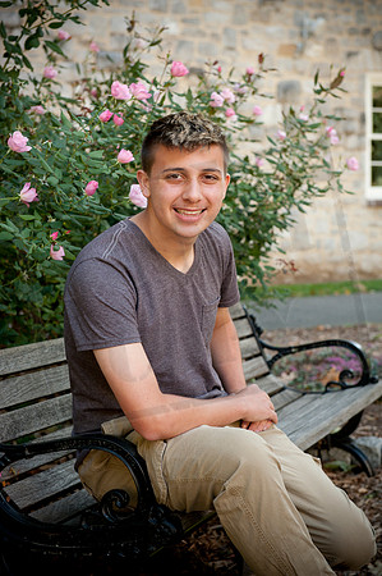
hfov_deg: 19.4
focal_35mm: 70
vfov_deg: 28.9
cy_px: 288
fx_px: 1117
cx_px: 191
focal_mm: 70
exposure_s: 1/125
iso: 250
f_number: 5.6
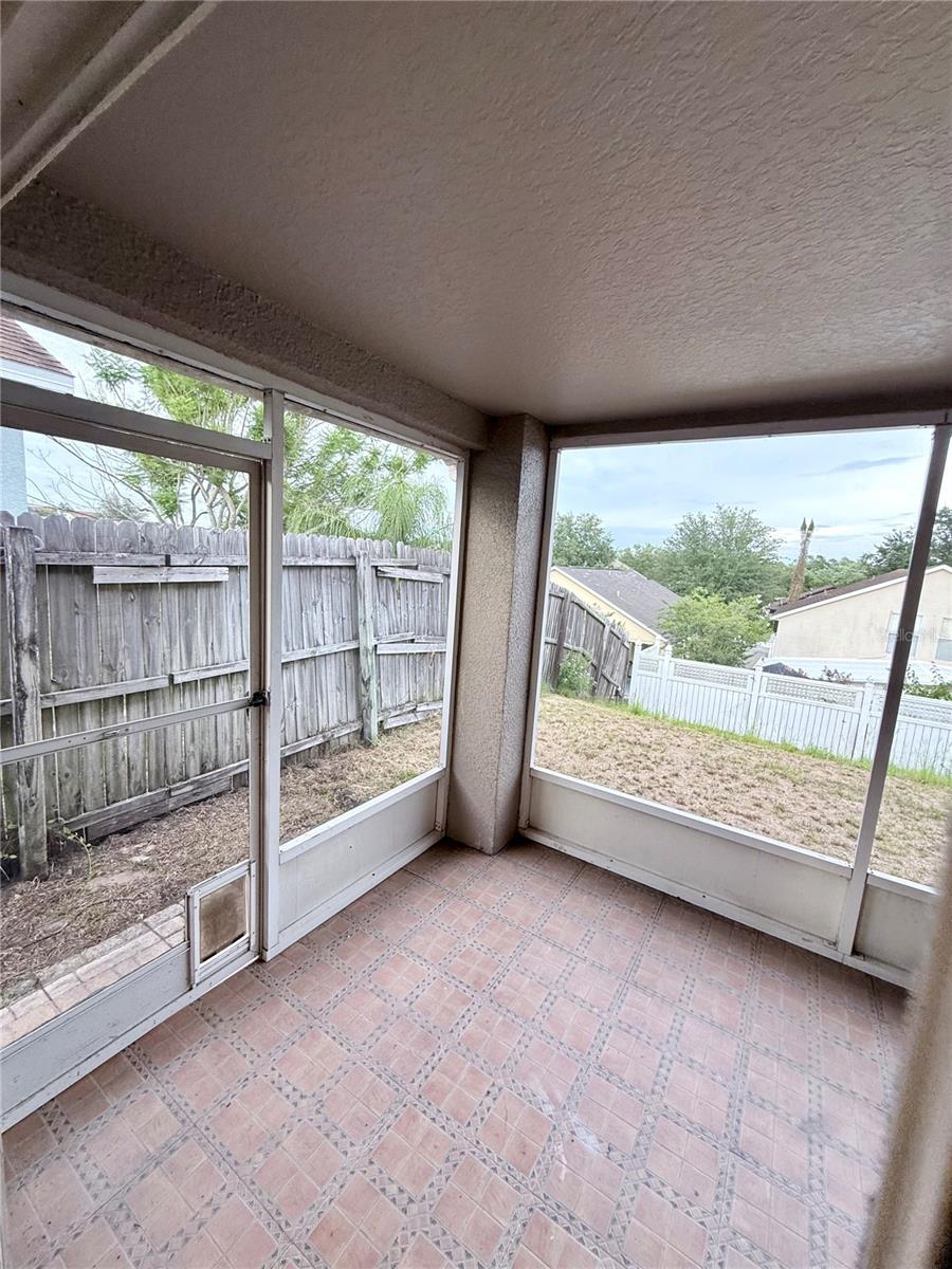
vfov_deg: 102.1
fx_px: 513
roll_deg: -4.4
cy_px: 634
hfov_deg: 85.7
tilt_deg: -7.1
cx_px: 476
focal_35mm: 14
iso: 100
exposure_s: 1/99
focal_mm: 2.22
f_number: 2.2
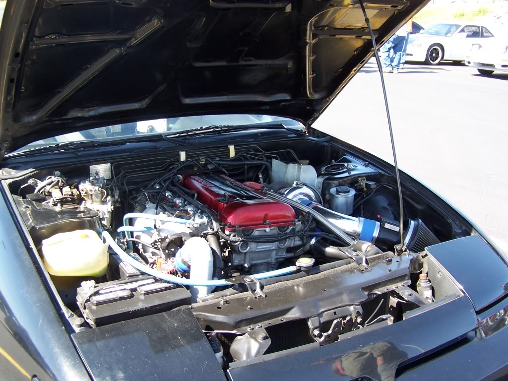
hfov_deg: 49.0
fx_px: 558
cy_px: 190
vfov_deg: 37.7
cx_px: 254
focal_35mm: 38
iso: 80
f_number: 2.8
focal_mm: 6.3
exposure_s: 1/125
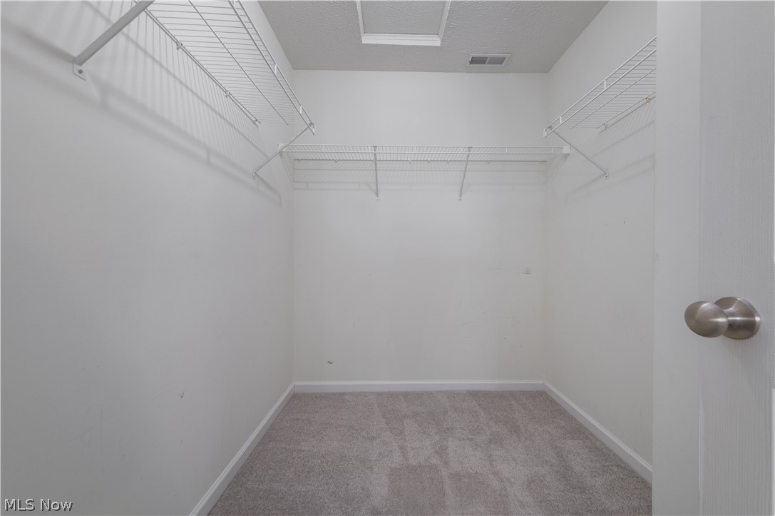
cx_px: 388
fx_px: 301
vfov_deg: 81.1
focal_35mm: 14
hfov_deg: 104.3
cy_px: 258
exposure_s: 1/60
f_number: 9
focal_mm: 14
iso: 100
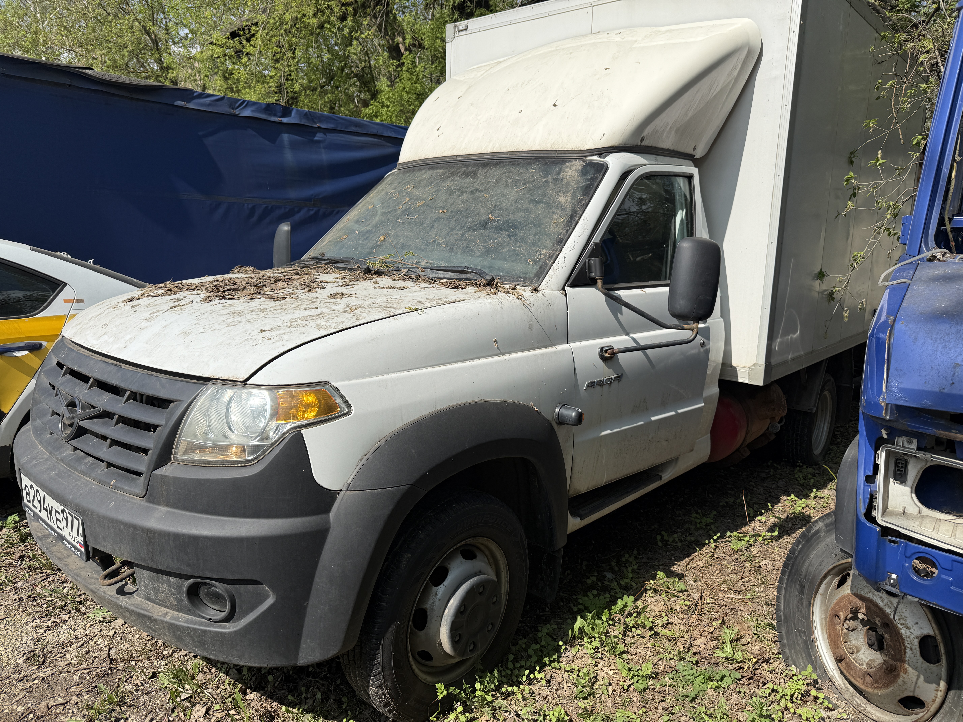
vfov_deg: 56.8
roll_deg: -1.4
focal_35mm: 24
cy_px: 361
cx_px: 482
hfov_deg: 71.6
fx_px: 668
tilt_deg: -6.5
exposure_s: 1/6711
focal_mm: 6.76
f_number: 1.78
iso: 80
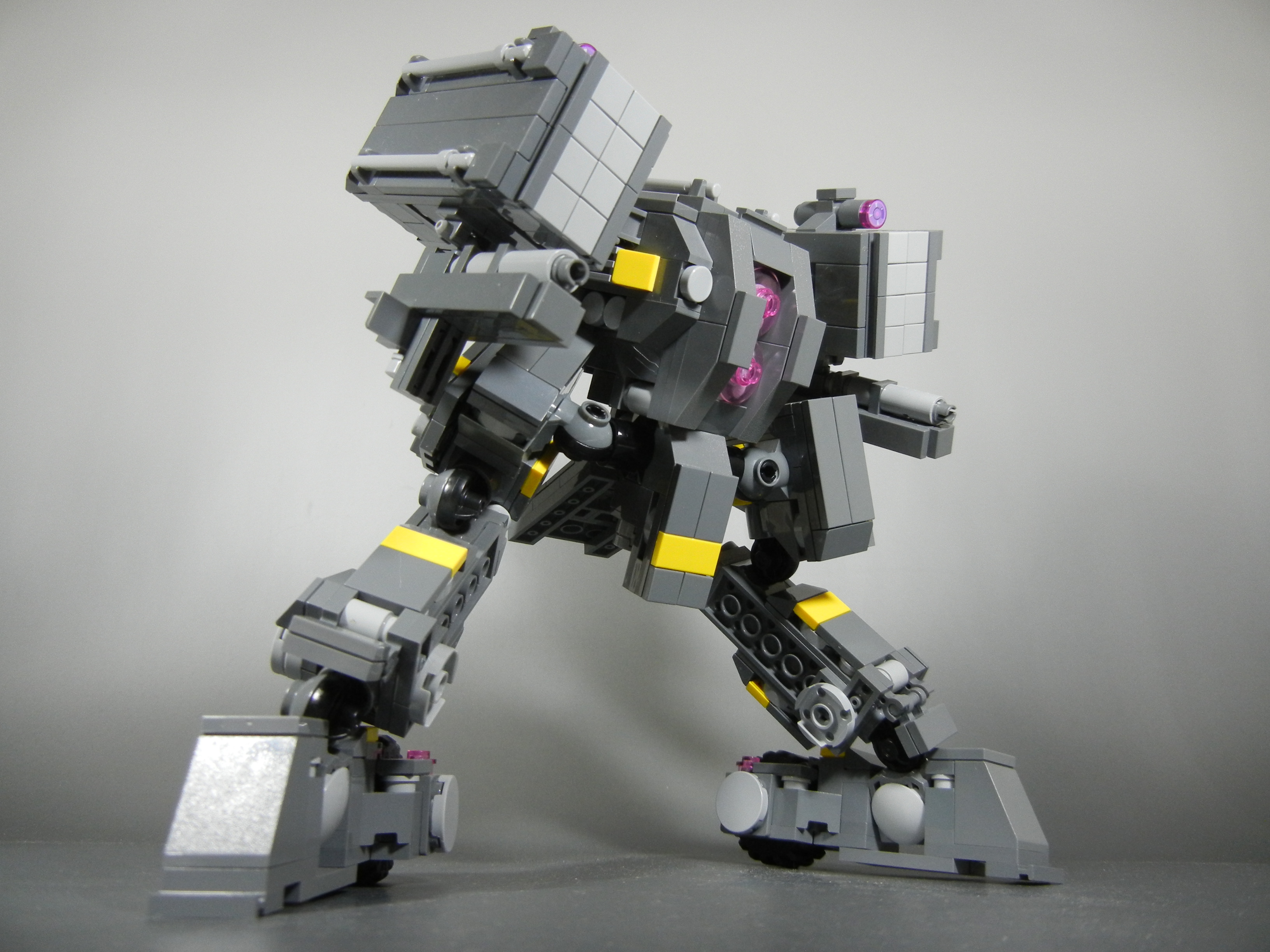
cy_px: 476
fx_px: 1101
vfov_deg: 46.8
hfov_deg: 60.0
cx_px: 635
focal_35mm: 30
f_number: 3.5
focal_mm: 5.4
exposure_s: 1/46
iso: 400
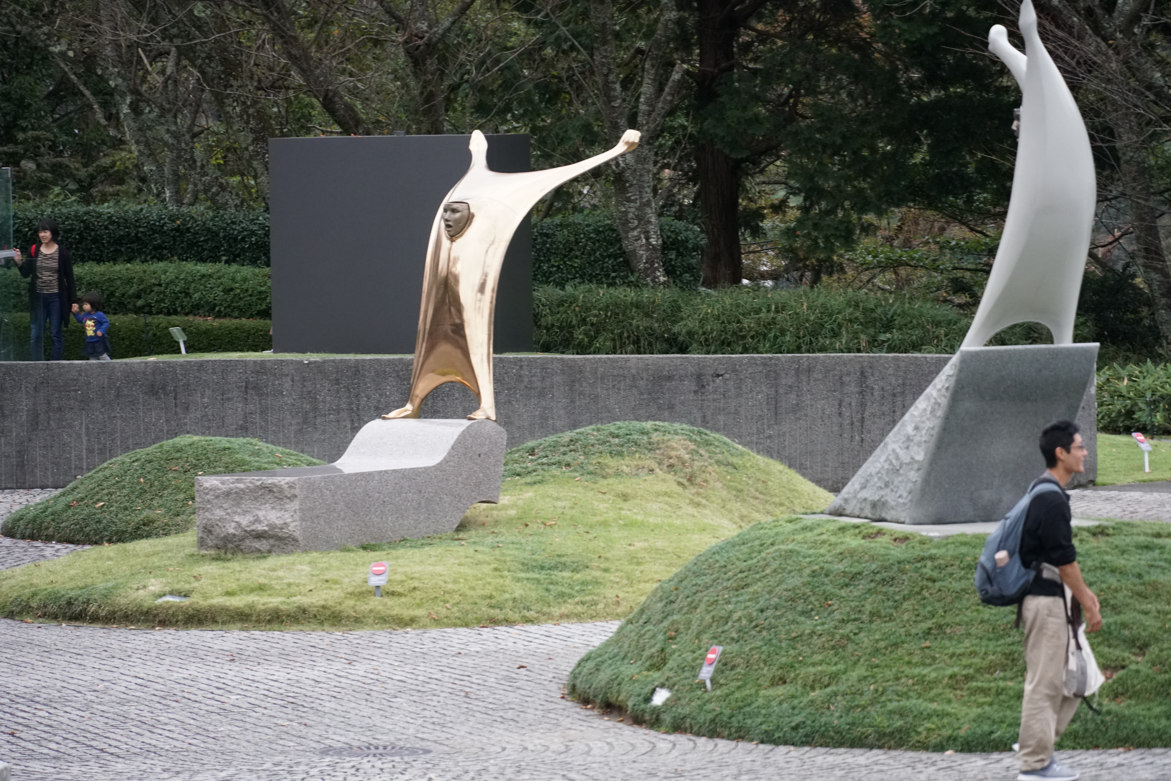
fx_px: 6586
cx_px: 586
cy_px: 390
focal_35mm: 202
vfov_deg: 6.8
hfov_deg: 10.2
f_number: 5.6
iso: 1600
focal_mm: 135
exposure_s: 1/250
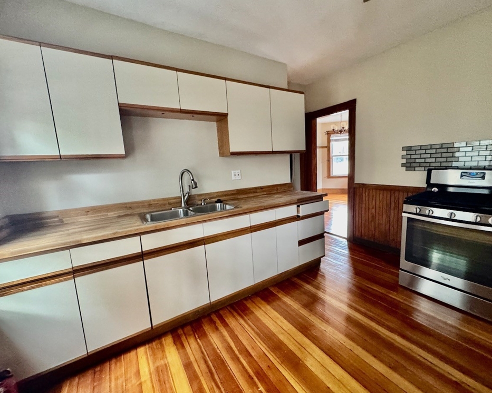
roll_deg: +3.6
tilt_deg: -6.3
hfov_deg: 96.6
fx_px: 218
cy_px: 194
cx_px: 266
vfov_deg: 84.0
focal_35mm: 15
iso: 640
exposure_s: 1/60
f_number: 2.2
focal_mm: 2.22
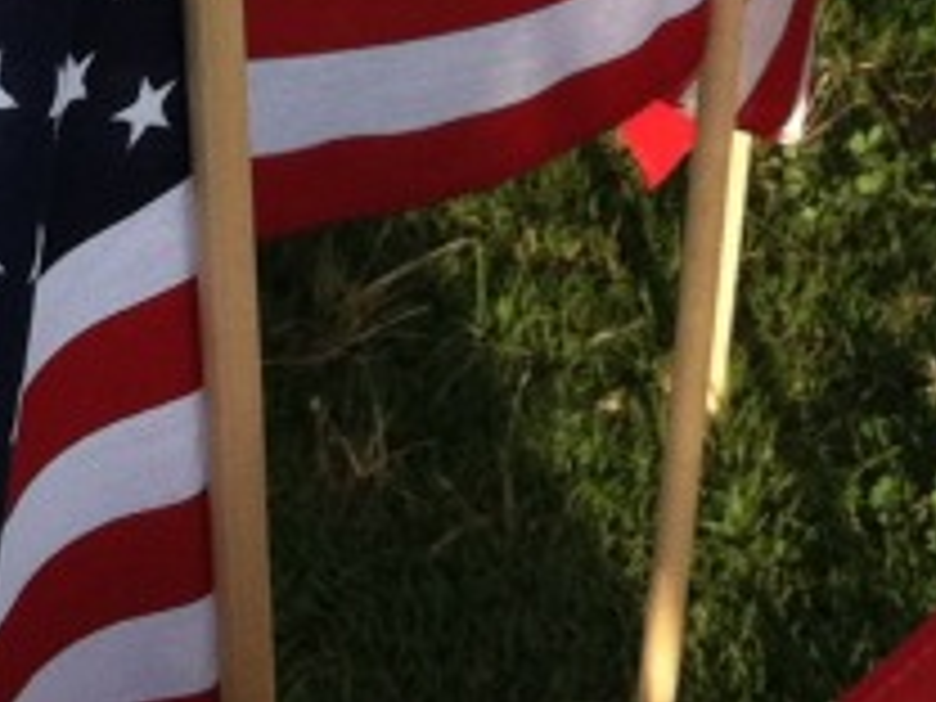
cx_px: 428
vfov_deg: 8.0
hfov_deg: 11.5
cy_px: -1012
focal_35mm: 172
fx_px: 4651
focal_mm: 3.85
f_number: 2.8
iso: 80
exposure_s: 1/370
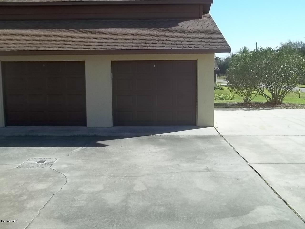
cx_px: 152
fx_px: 317
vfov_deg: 39.7
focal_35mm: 36
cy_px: 114
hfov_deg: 51.4
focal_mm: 6.5
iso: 64
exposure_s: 1/125
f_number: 8
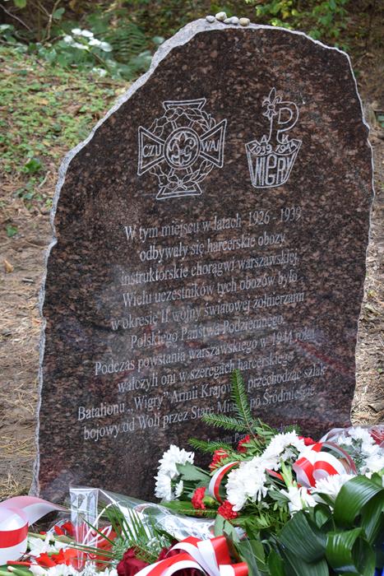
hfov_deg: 17.5
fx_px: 1247
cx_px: 192
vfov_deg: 26.0
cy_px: 288
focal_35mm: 78
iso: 400
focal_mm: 52
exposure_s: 1/125
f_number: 5.6
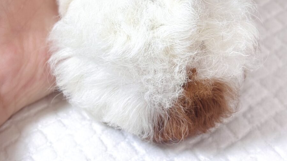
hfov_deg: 27.9
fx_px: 578
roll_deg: +2.8
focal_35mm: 76
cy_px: -5
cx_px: 143
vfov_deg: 15.5
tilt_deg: -41.2
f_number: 1.6
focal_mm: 5.96
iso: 40
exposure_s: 1/100
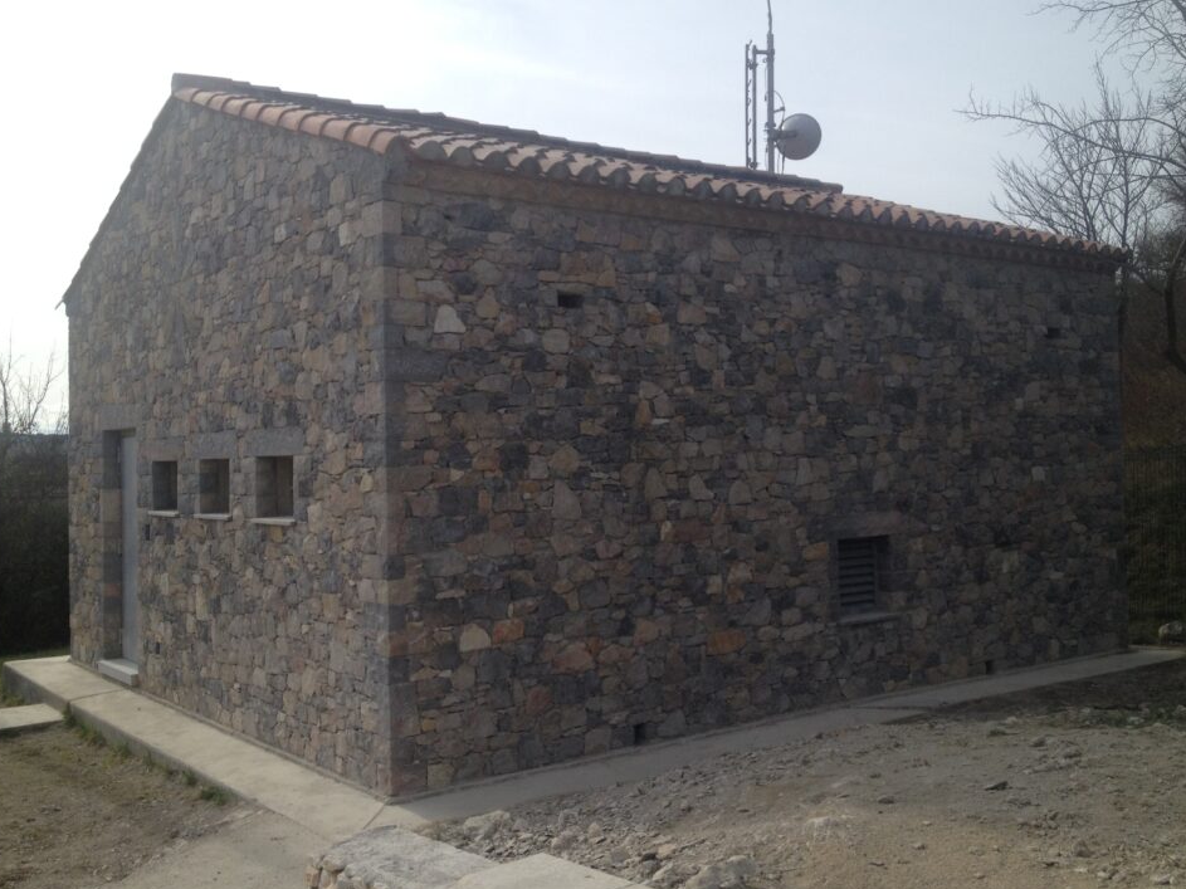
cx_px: 565
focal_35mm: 38
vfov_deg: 37.7
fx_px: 1302
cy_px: 422
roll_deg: +1.8
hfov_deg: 49.0
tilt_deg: +1.3
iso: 50
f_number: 2.4
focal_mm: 4.28
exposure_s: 1/2045
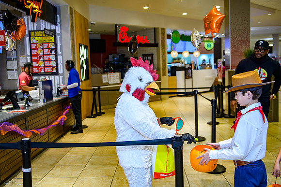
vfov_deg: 36.9
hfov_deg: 53.1
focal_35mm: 36
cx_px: 140
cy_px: 94
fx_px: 281
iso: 1250
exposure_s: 1/200
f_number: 3.2
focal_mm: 36
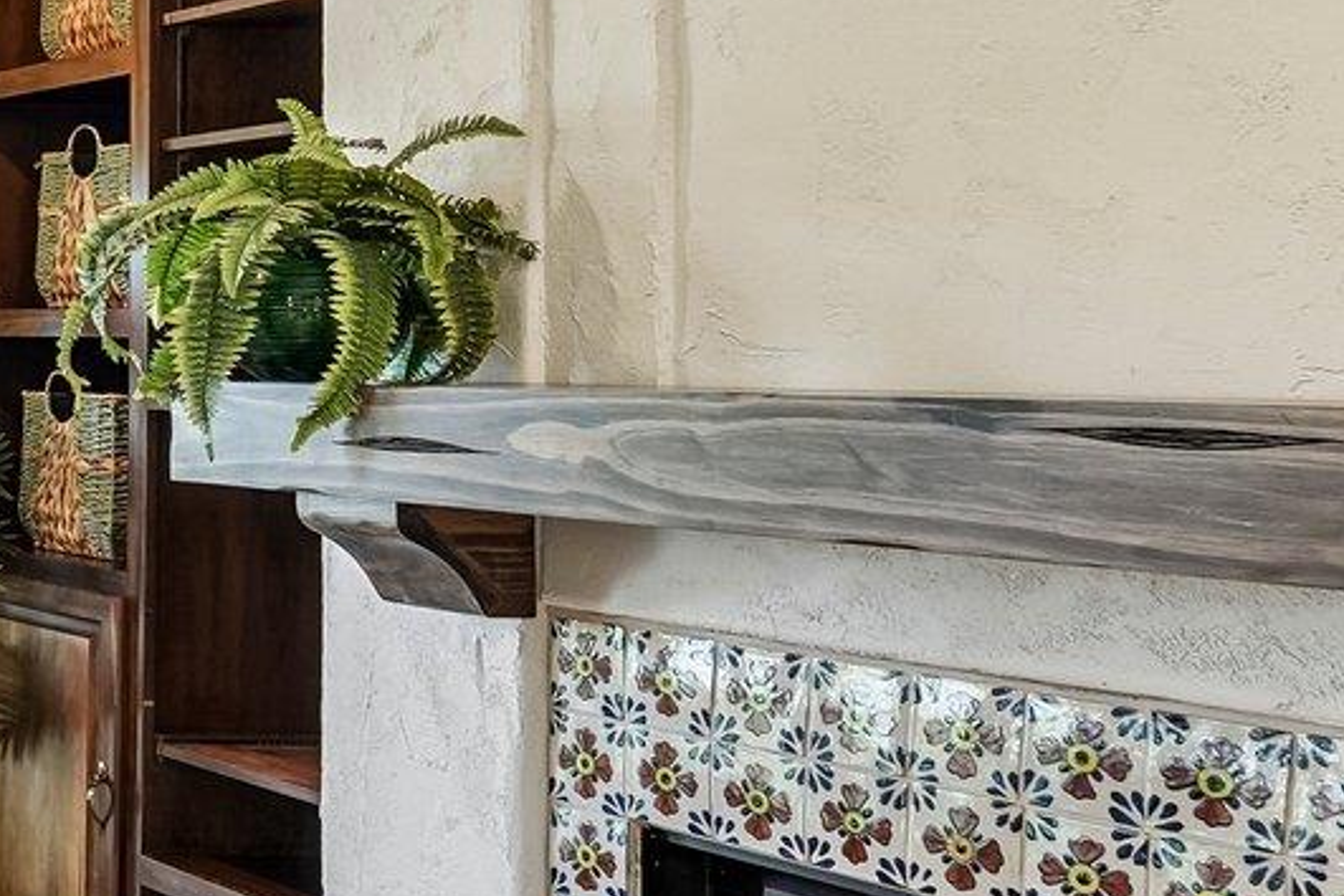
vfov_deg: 25.0
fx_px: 2016
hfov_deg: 20.8
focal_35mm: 54
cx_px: -1202
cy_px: 351
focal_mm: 14
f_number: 8
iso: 400
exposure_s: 1/15
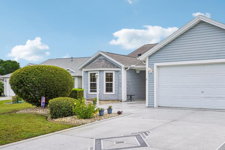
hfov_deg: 49.1
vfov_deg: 35.0
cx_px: 163
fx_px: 237
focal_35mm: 38
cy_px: 82
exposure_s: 1/30
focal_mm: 26
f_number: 20
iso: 125
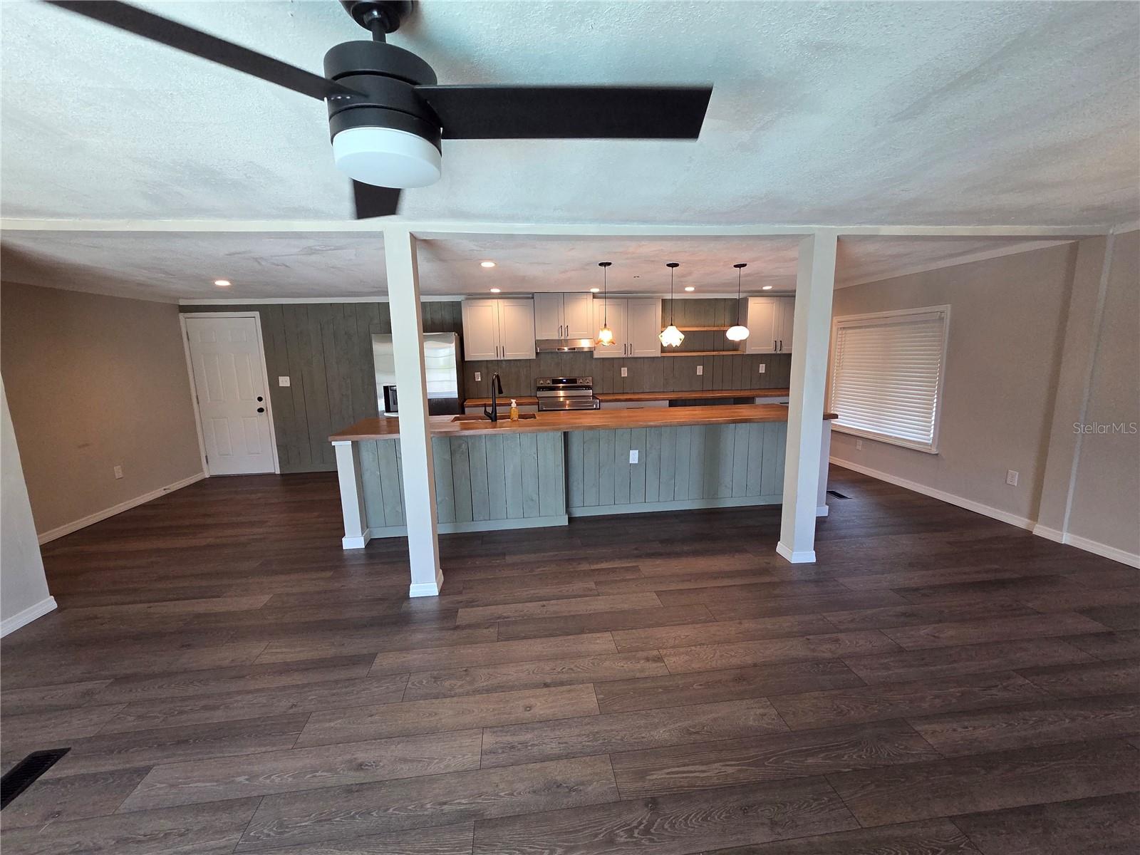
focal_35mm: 13
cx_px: 570
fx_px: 428
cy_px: 428
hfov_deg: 106.2
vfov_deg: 89.9
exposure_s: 1/120
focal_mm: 2.2
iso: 250
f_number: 2.2
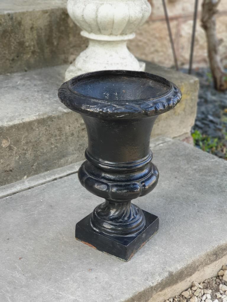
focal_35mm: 52
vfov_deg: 36.8
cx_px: 114
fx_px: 455
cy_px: 151
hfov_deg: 28.0
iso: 100
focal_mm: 6
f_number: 2.4
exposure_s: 1/33
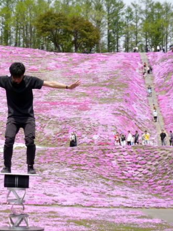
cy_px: 117
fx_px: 466
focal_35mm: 70
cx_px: 31
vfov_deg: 27.8
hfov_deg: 20.7
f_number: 3.2
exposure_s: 1/800
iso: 100
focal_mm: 8.4
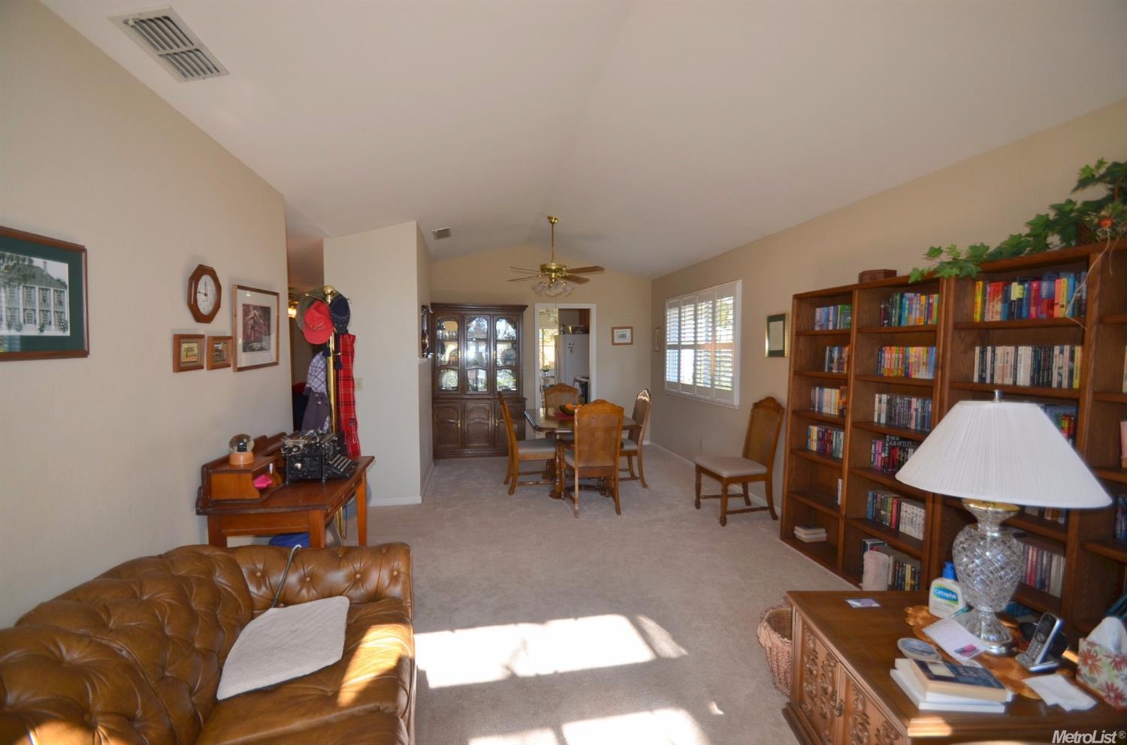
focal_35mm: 15
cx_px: 564
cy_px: 372
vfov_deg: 77.0
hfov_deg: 100.5
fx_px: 468
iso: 200
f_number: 3.5
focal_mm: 10
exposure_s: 1/160
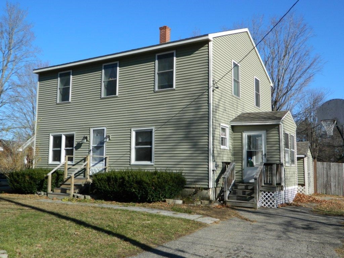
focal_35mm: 35
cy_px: 129
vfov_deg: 40.7
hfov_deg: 52.6
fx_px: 348
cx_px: 172
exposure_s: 1/800
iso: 80
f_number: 3.3
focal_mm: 6.2
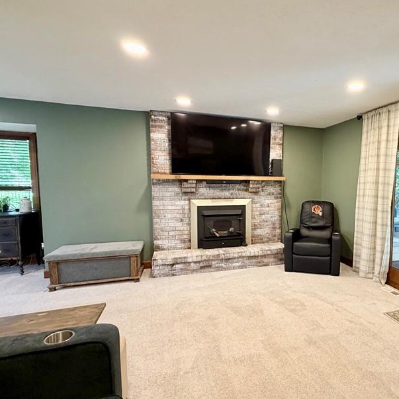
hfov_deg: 68.7
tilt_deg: -5.3
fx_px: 274
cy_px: 206
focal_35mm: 21
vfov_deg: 72.1
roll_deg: -0.1
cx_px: 285
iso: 320
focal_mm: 2.22
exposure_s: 1/60
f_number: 2.2
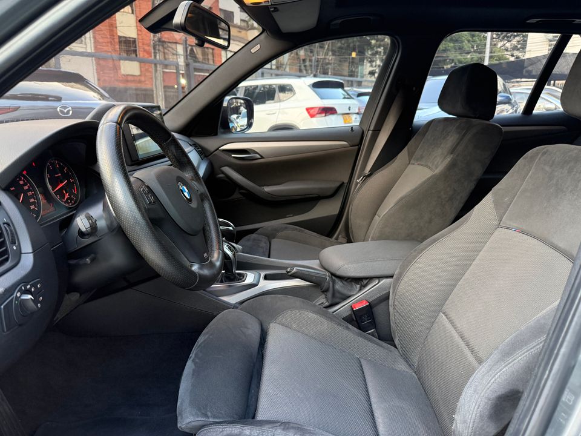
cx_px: 290
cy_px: 218
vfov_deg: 56.8
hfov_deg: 71.6
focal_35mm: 24
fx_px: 403
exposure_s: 1/60
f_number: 1.78
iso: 250
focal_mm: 6.76
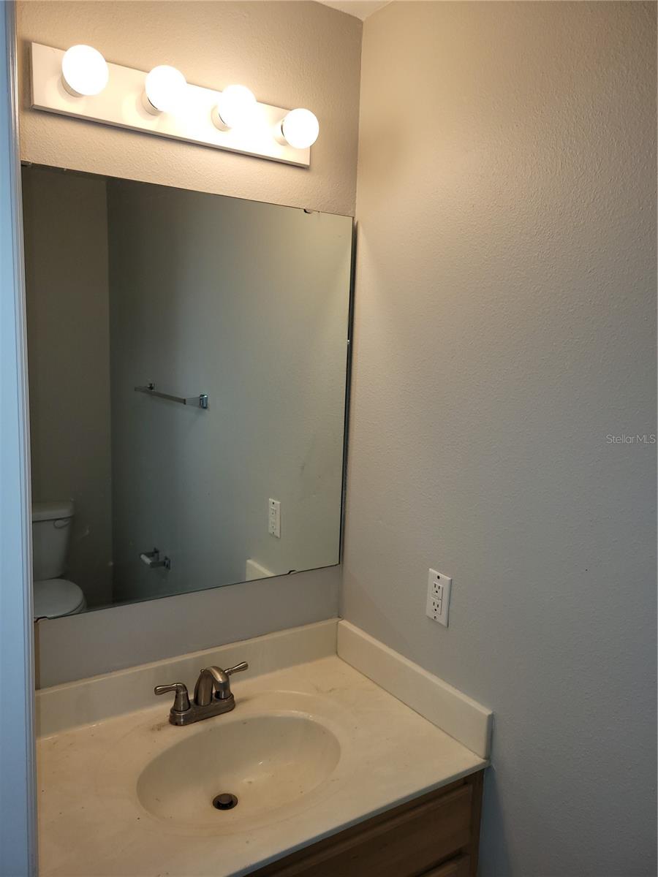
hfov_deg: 53.1
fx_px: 659
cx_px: 329
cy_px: 438
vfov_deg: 67.3
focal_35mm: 26
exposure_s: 1/60
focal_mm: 5.4
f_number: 1.8
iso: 40
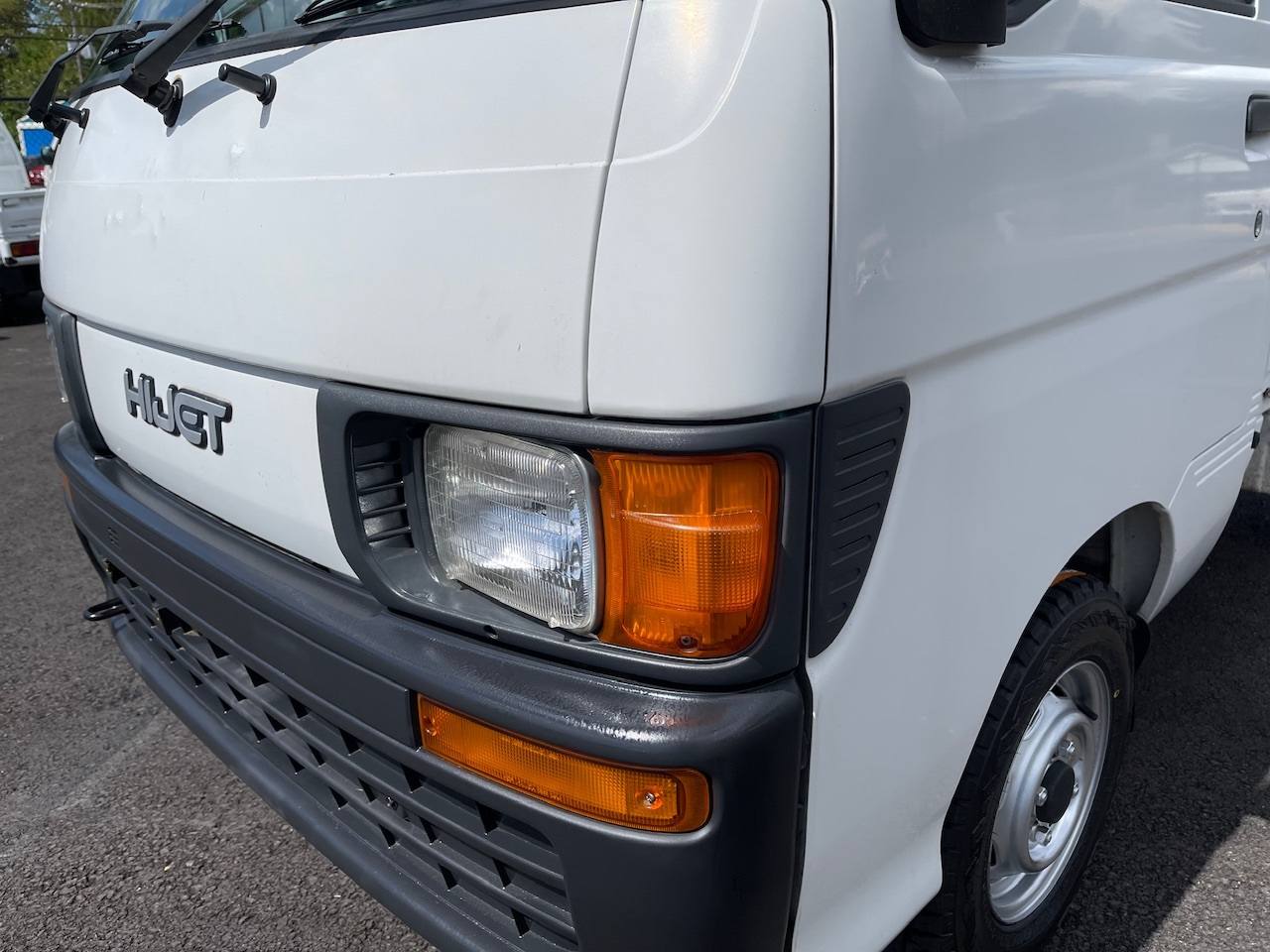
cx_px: 635
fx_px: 917
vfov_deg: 54.9
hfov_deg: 69.4
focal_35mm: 25
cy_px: 476
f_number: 1.6
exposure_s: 1/7937
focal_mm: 5.1
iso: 32
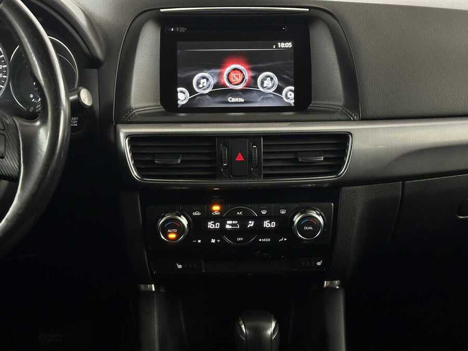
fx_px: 649
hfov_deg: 39.7
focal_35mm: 48
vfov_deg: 30.3
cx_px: 234
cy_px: 176
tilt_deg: -17.6
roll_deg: +0.2
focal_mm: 6.86
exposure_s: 1/50
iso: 200
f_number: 1.78
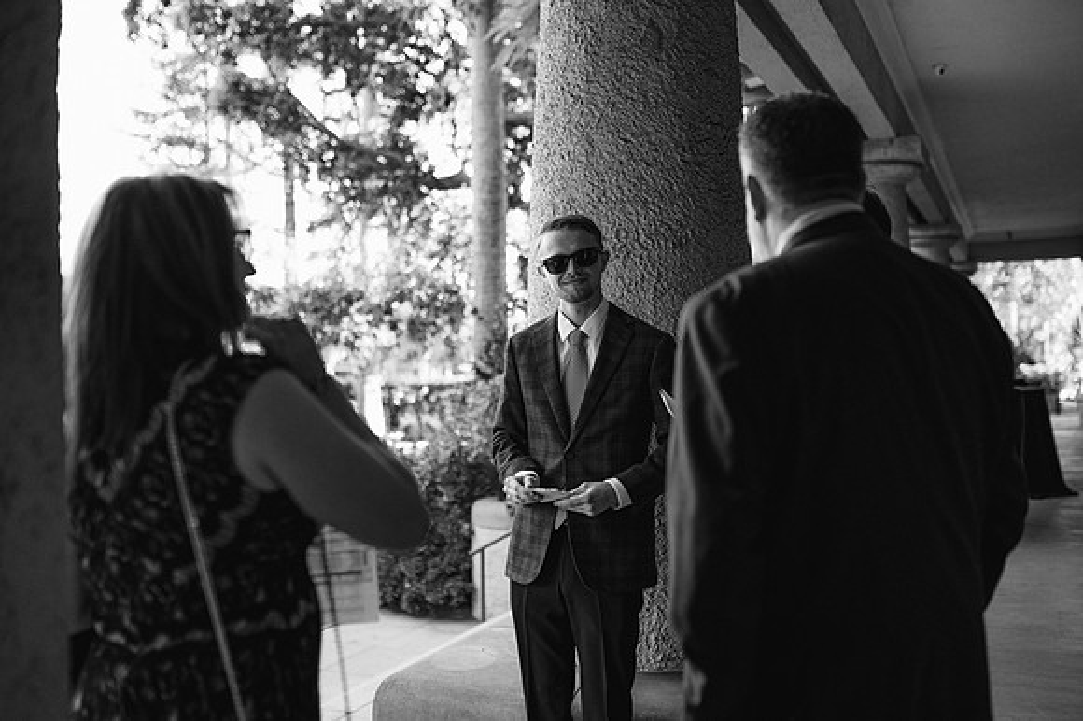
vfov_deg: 37.2
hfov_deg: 53.7
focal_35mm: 36
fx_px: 1070
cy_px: 360
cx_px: 542
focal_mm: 35
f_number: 2
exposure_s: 1/1000
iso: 1000
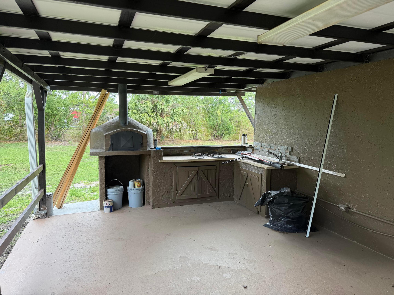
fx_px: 273
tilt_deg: -4.8
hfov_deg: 71.6
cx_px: 197
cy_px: 148
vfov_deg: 56.8
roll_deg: -1.4
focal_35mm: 24
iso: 80
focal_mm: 6.76
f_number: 1.78
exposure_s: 1/315
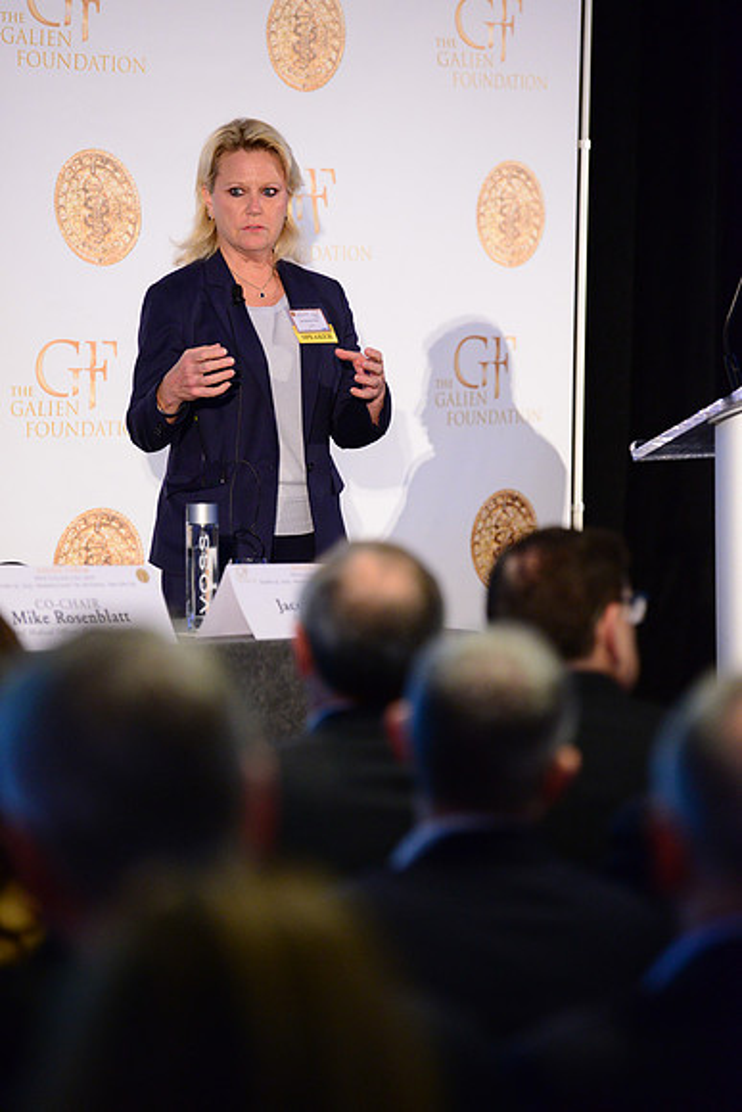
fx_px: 4480
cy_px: 556
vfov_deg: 14.2
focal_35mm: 145
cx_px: 371
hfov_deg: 9.5
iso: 4000
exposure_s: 1/250
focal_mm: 145
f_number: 2.8
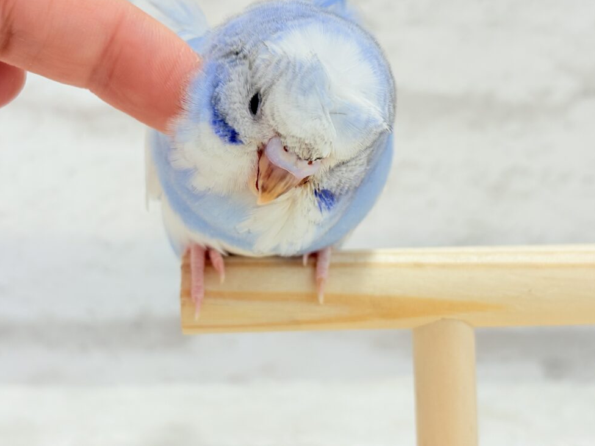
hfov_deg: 30.3
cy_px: 172
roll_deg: +1.0
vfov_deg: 22.9
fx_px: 1100
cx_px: 296
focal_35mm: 64
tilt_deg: -2.6
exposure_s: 1/50
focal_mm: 5.96
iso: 32
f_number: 1.6
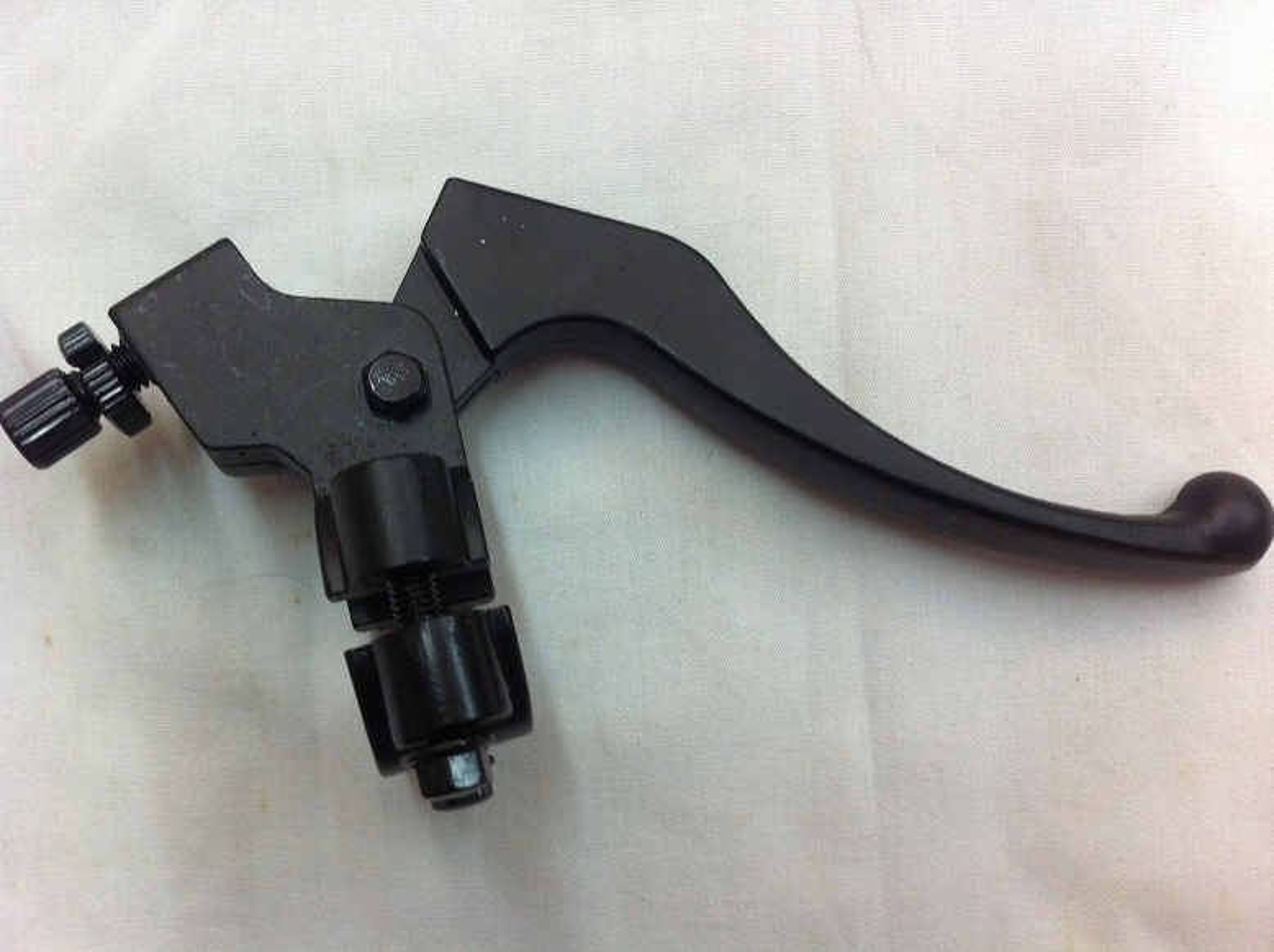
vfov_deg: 40.6
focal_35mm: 35
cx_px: 637
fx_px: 1286
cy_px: 476
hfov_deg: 52.7
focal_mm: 3.85
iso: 100
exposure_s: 1/15
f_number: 2.8
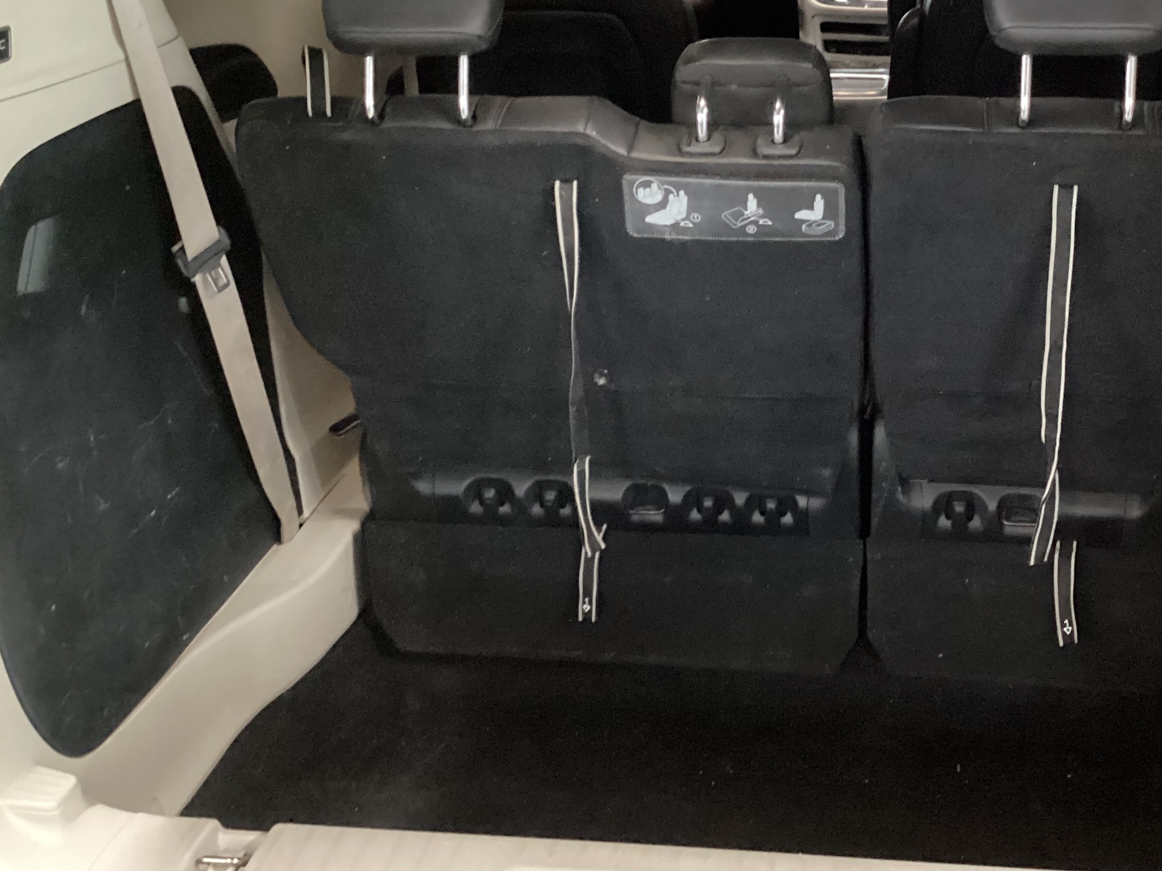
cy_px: 292
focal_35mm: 44
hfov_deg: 42.5
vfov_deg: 32.6
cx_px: 751
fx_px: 1477
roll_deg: +0.7
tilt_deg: -21.2
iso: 640
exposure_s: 1/17
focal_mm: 3.3
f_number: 2.4
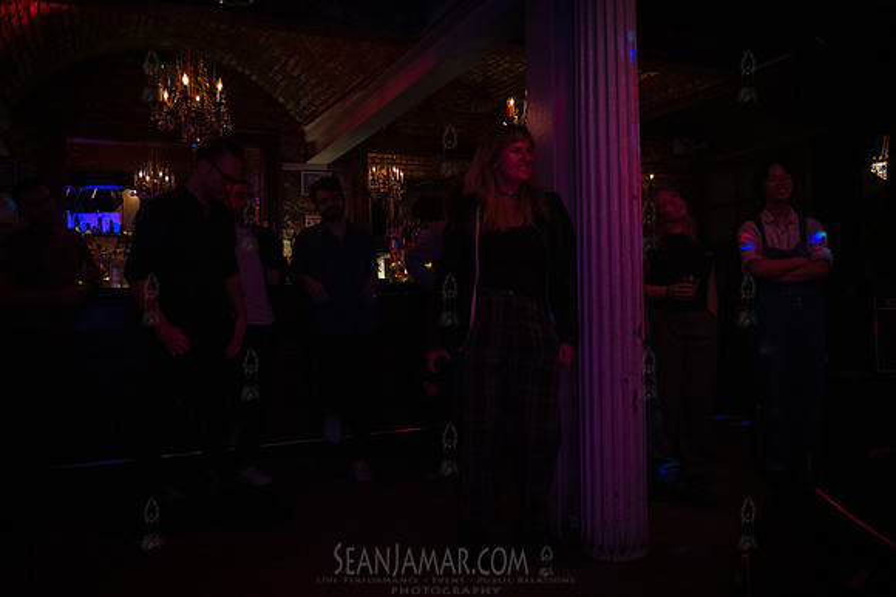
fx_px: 771
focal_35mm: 31
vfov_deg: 42.3
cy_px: 298
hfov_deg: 60.3
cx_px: 448
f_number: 2.8
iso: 10000
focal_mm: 31
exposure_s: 1/125
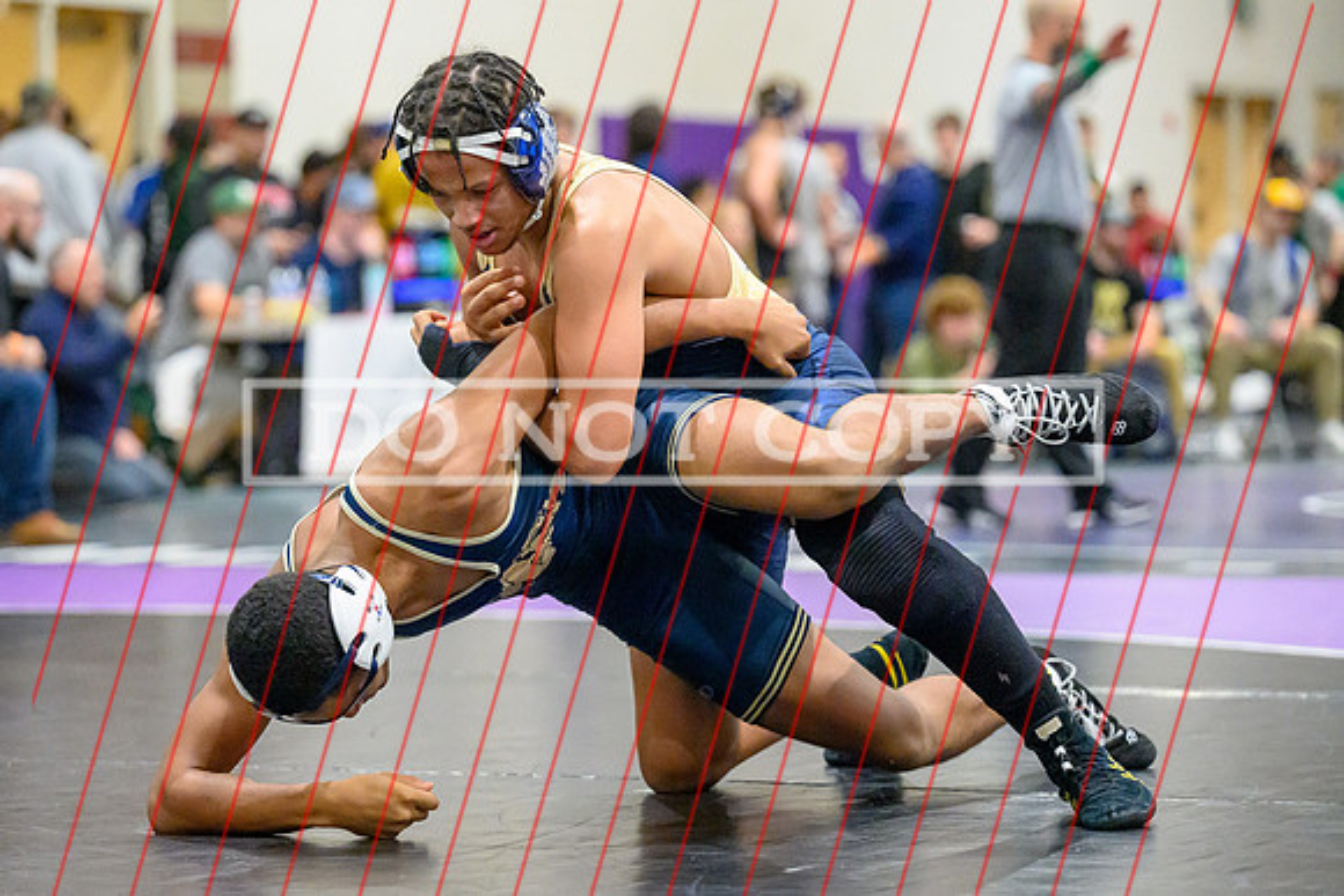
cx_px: 664
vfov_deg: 10.0
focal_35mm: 138
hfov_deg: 14.9
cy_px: 435
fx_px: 5142
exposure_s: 1/800
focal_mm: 115
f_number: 2.8
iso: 16000
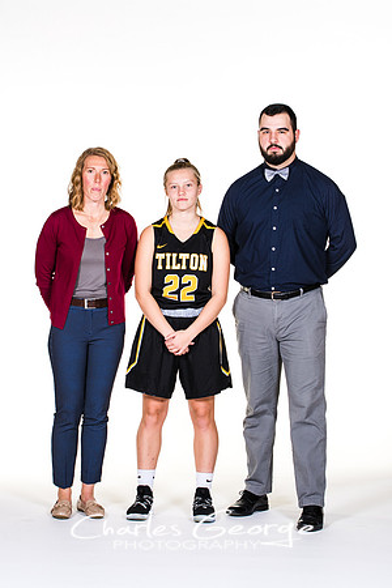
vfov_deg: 19.5
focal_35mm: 105
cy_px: 294
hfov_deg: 13.0
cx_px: 196
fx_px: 1715
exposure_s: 1/160
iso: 200
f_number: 6.3
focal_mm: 70
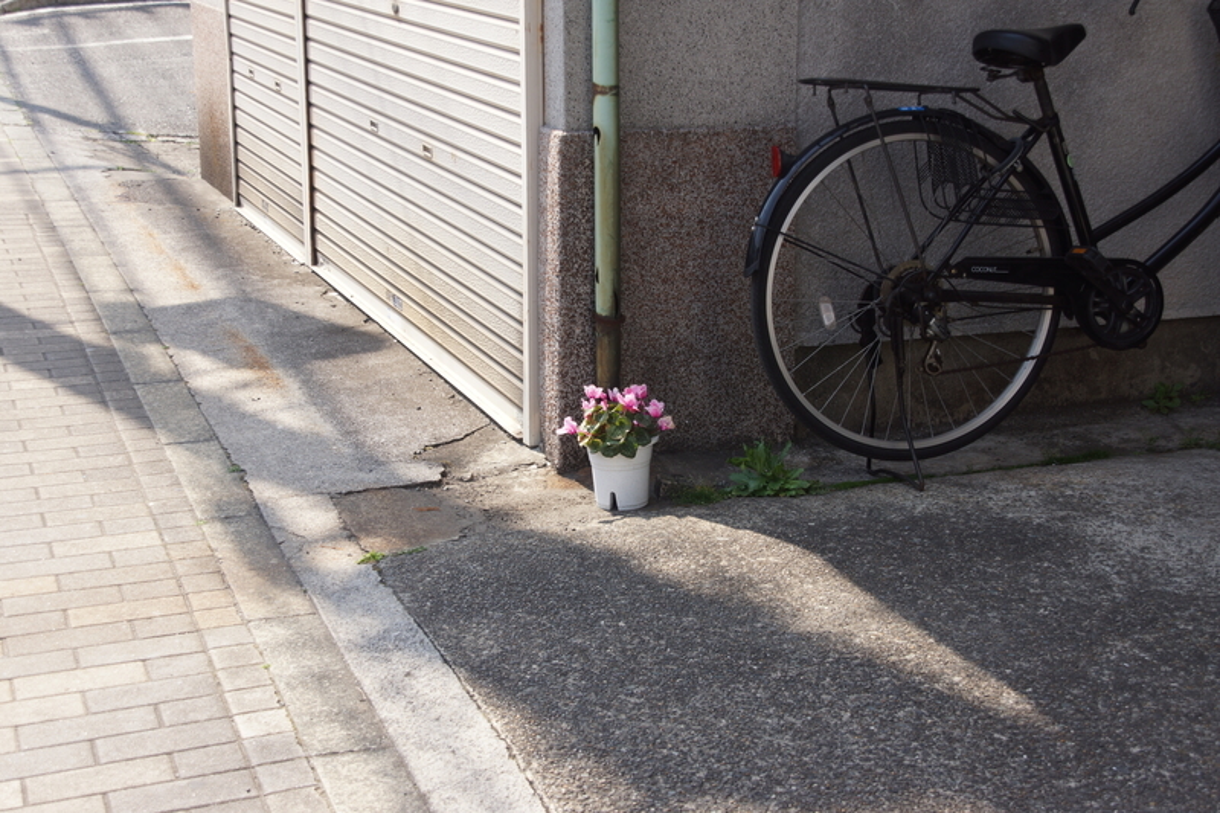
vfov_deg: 22.6
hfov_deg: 33.4
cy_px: 406
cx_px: 610
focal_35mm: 60
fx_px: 2033
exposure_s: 1/160
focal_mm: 40
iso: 100
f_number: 6.3
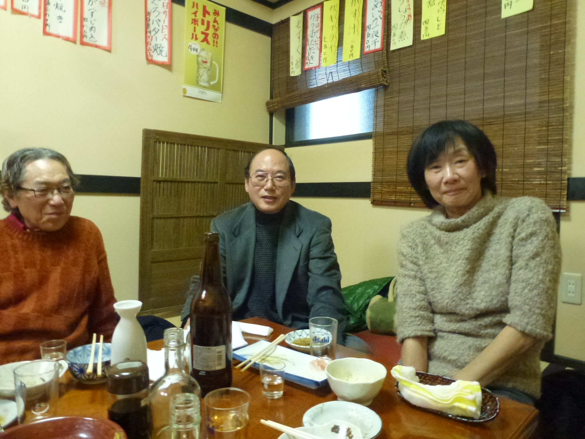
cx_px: 292
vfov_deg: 56.8
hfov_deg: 71.6
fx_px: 406
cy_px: 220
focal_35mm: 24
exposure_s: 1/15
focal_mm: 4.3
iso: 800
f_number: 3.3
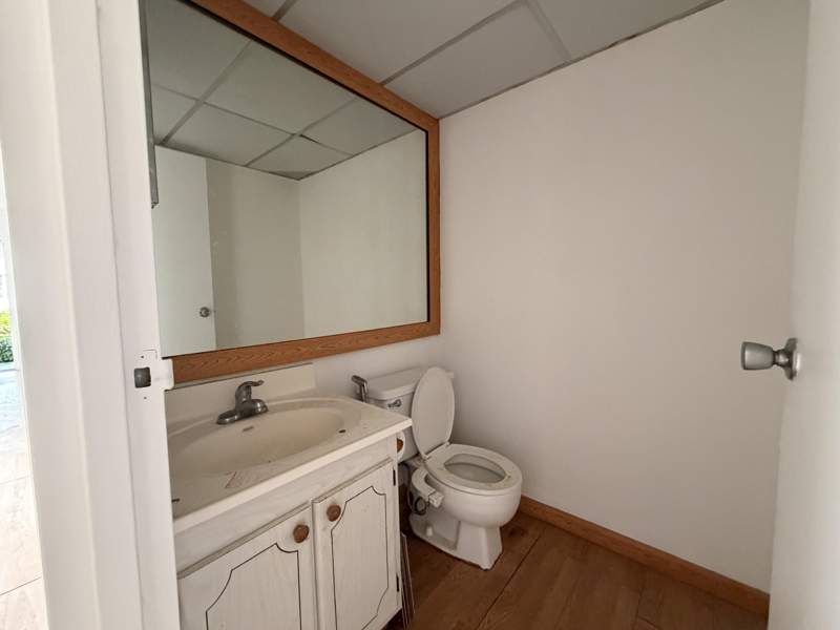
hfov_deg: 102.1
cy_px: 315
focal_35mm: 14
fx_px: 340
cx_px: 420
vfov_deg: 85.7
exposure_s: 1/60
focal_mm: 2.22
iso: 640
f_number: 2.2
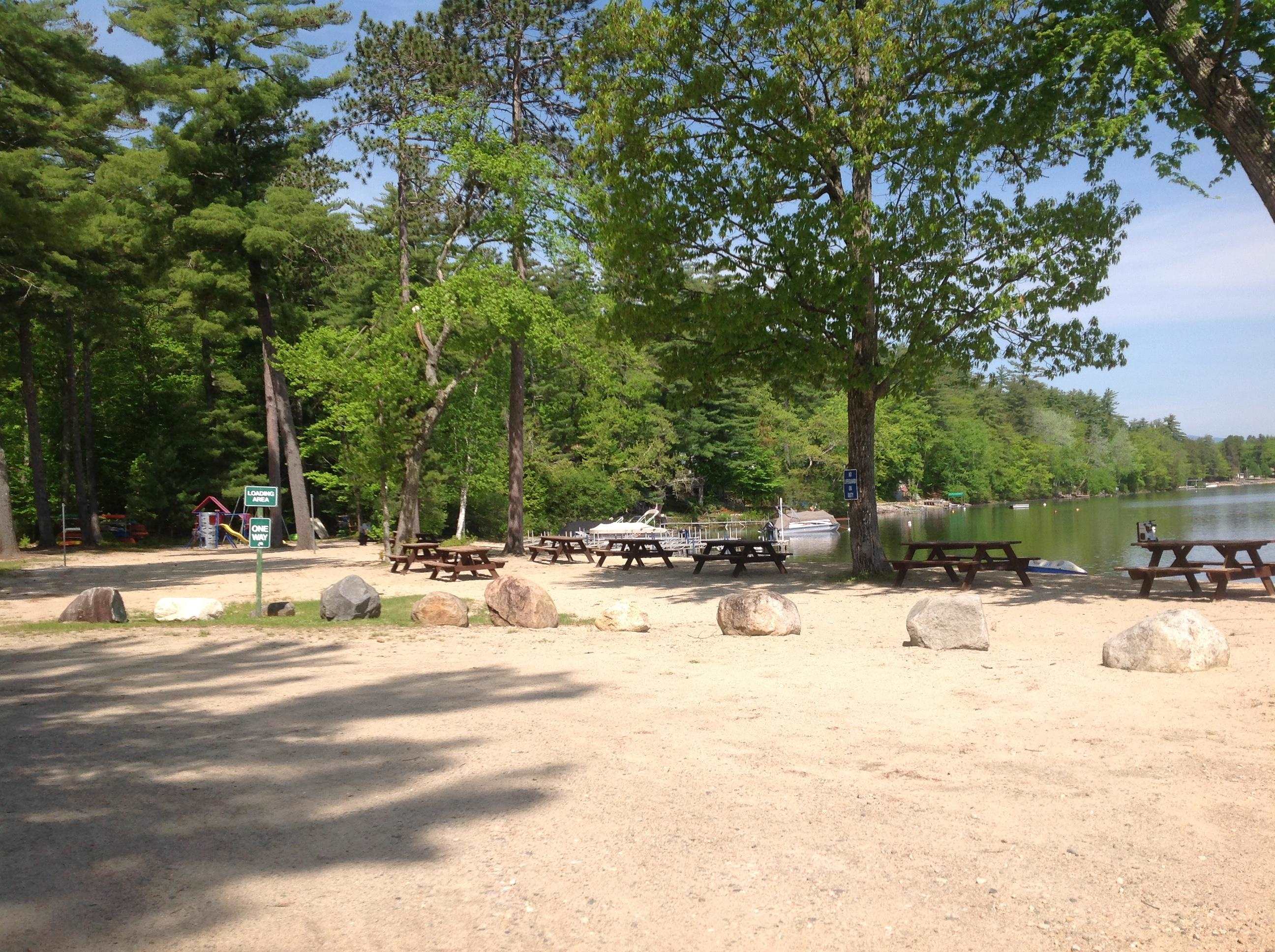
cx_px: 638
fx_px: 1287
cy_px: 476
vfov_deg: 40.6
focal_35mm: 35
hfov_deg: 52.7
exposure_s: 1/1592
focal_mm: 4.28
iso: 50
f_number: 2.4
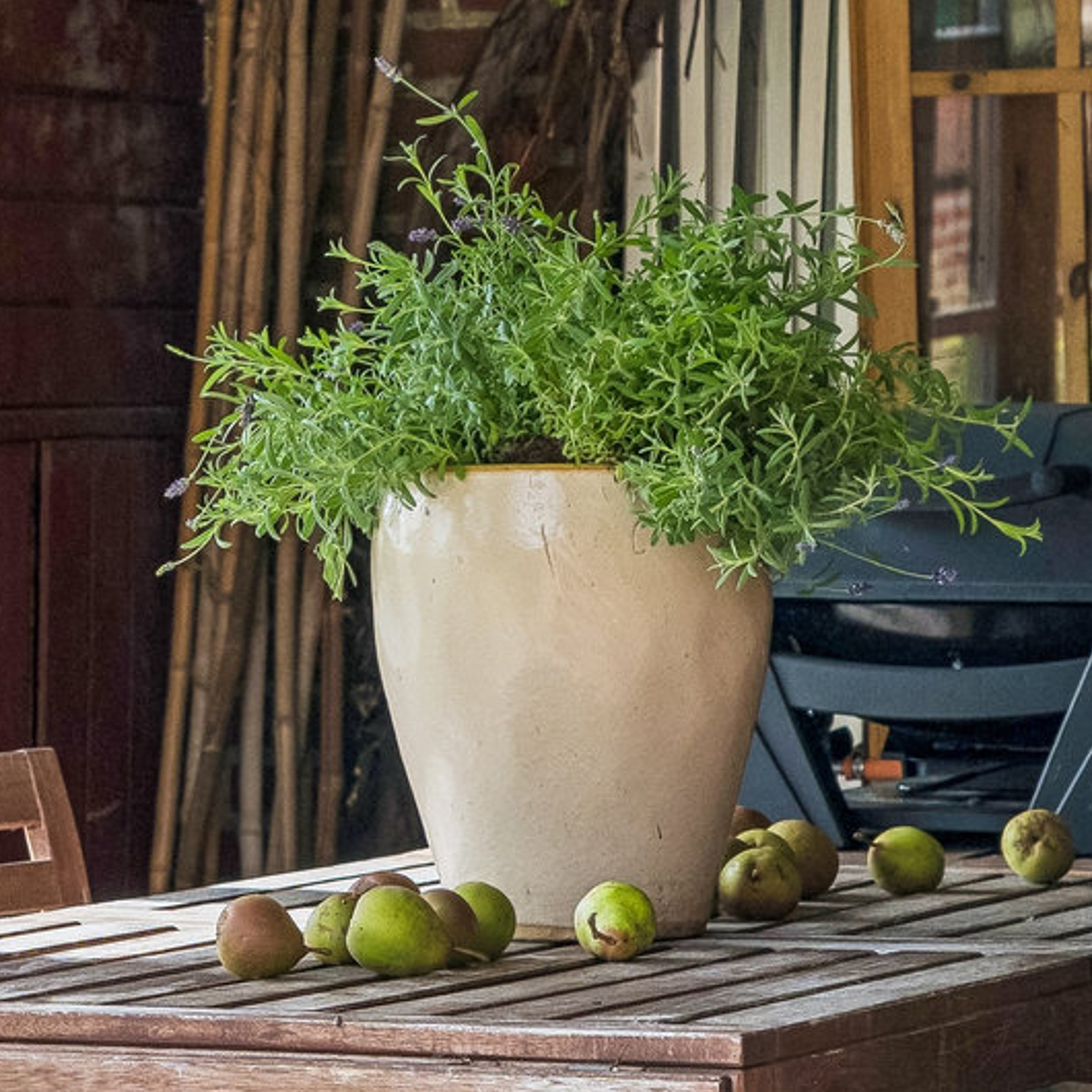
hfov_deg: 8.6
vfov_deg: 8.7
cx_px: -37
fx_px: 7209
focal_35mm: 202
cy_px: 672
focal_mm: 42
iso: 500
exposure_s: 1/800
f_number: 4
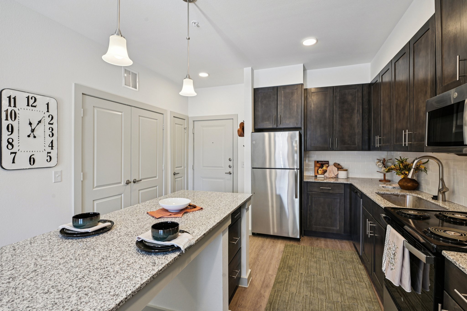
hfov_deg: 93.3
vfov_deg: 70.4
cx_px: 234
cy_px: 156
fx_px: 220
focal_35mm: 17
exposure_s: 1/20
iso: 400
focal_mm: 17
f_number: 8
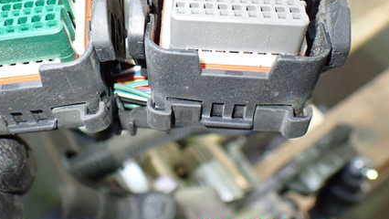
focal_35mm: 46
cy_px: 36
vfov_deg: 25.4
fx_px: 475
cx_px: 136
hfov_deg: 44.0
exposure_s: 1/50
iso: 800
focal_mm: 5.4
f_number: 2.3
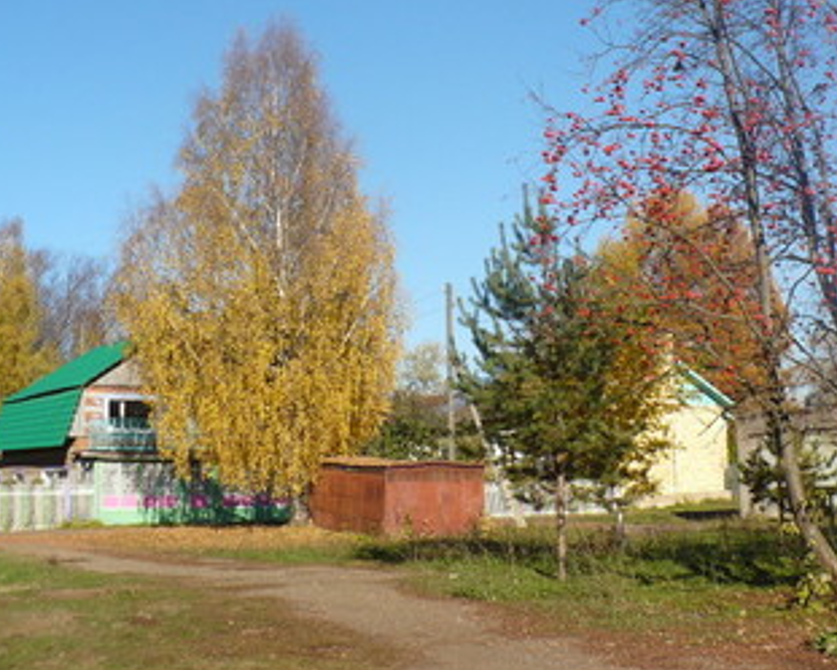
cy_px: 179
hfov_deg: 32.0
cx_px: 595
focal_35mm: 58
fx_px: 1437
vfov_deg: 26.0
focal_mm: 6.1
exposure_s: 1/160
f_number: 8
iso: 100
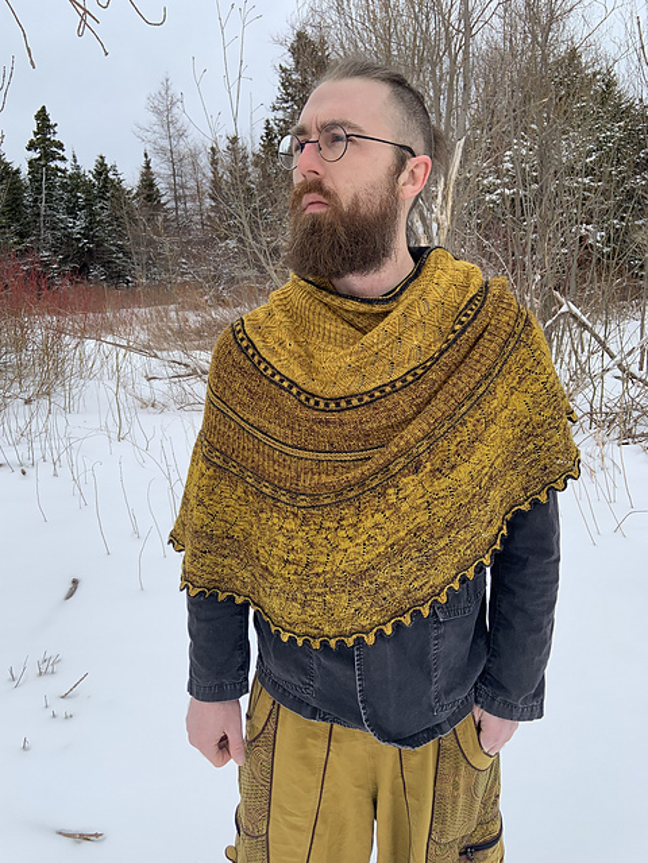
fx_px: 649
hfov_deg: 53.1
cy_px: 432
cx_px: 324
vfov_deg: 67.3
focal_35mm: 26
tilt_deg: -10.8
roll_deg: +4.3
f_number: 1.8
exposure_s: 1/1136
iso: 25
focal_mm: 4.25
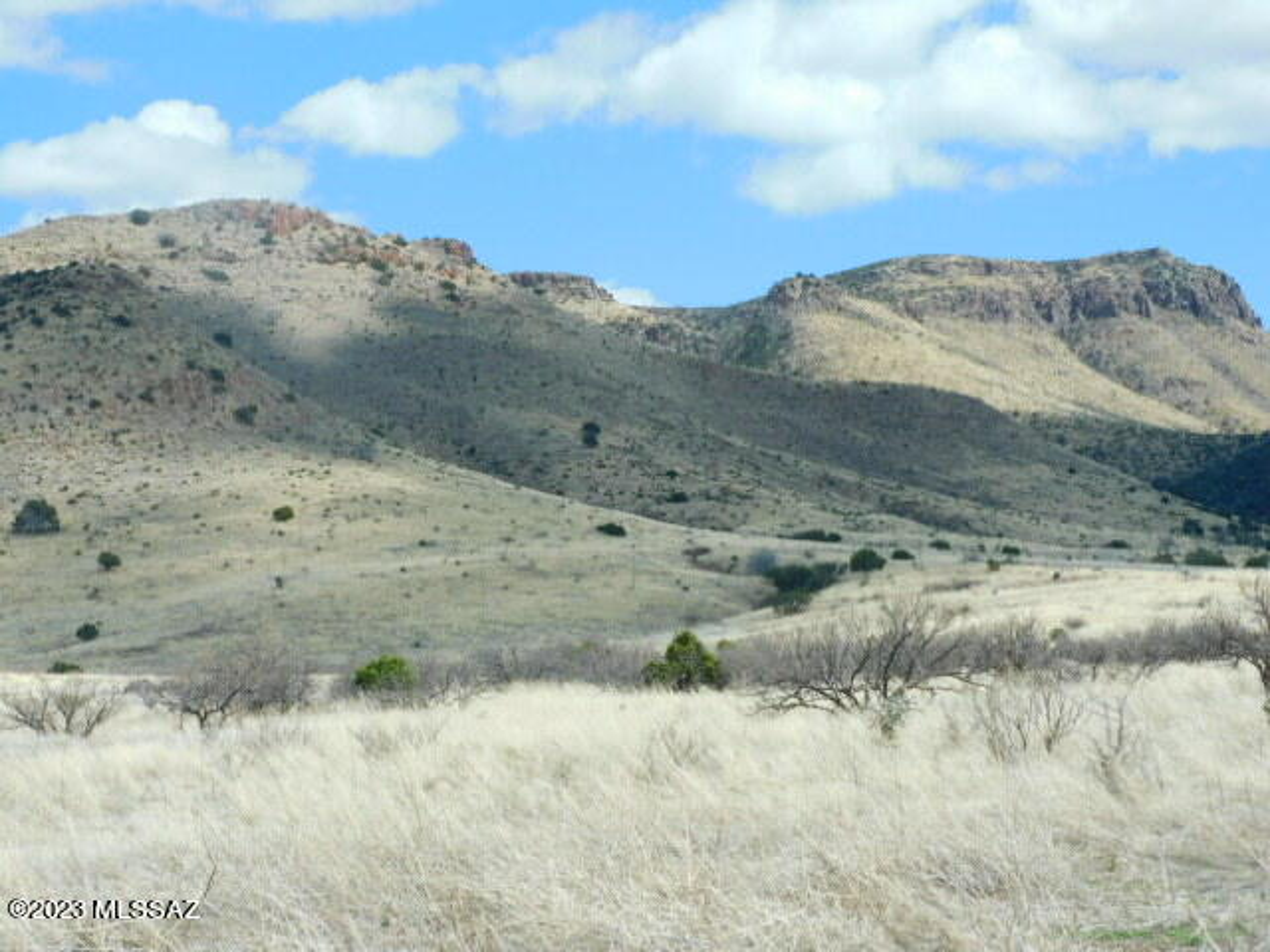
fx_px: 3119
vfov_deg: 17.4
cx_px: 635
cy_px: 476
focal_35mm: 85
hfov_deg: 23.0
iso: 125
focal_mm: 15.2
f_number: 4.5
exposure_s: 1/800
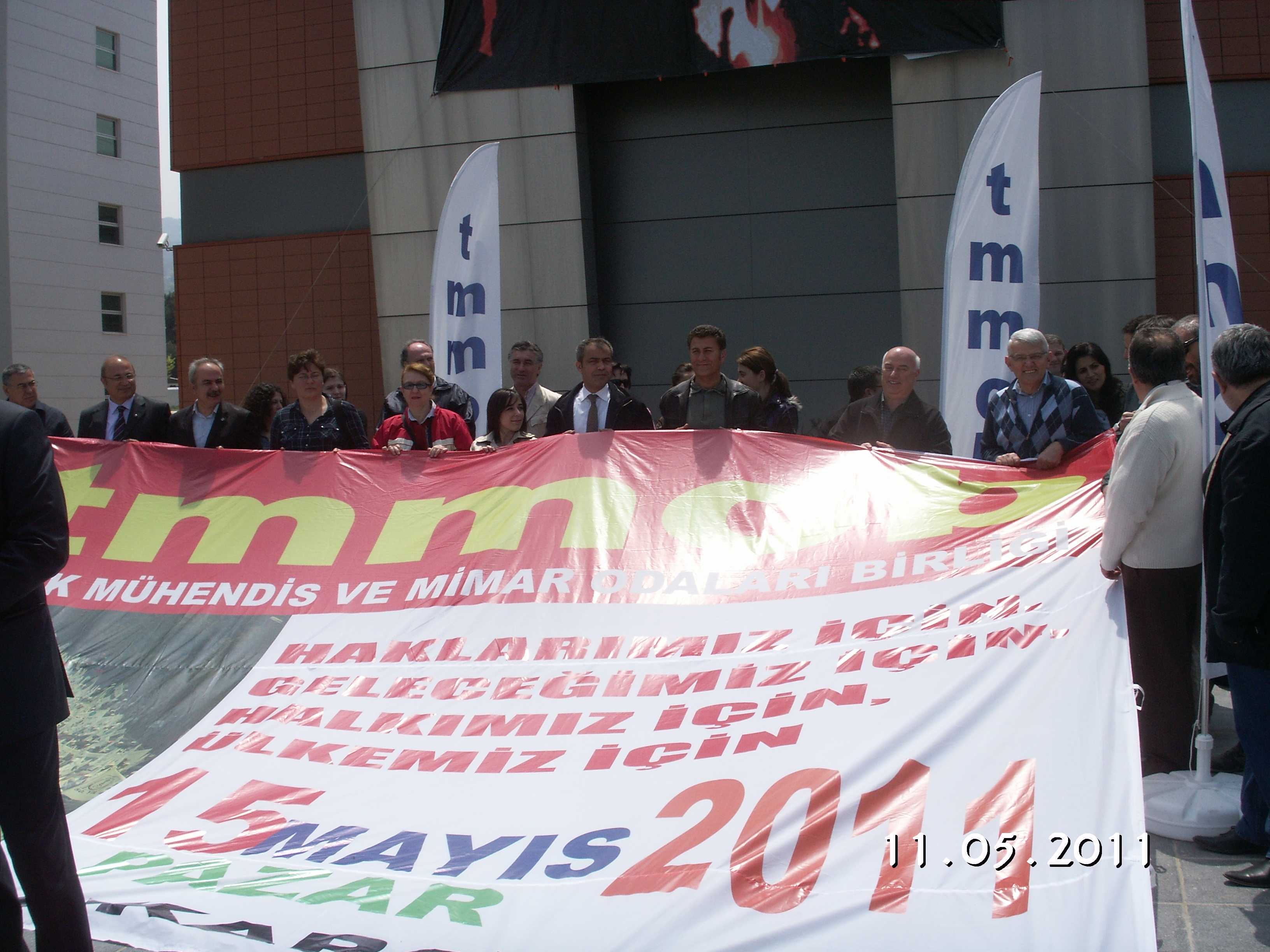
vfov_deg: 38.7
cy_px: 476
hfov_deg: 50.1
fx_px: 1357
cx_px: 635
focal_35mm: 37
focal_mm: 7.7
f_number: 7.1
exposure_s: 1/400
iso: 50
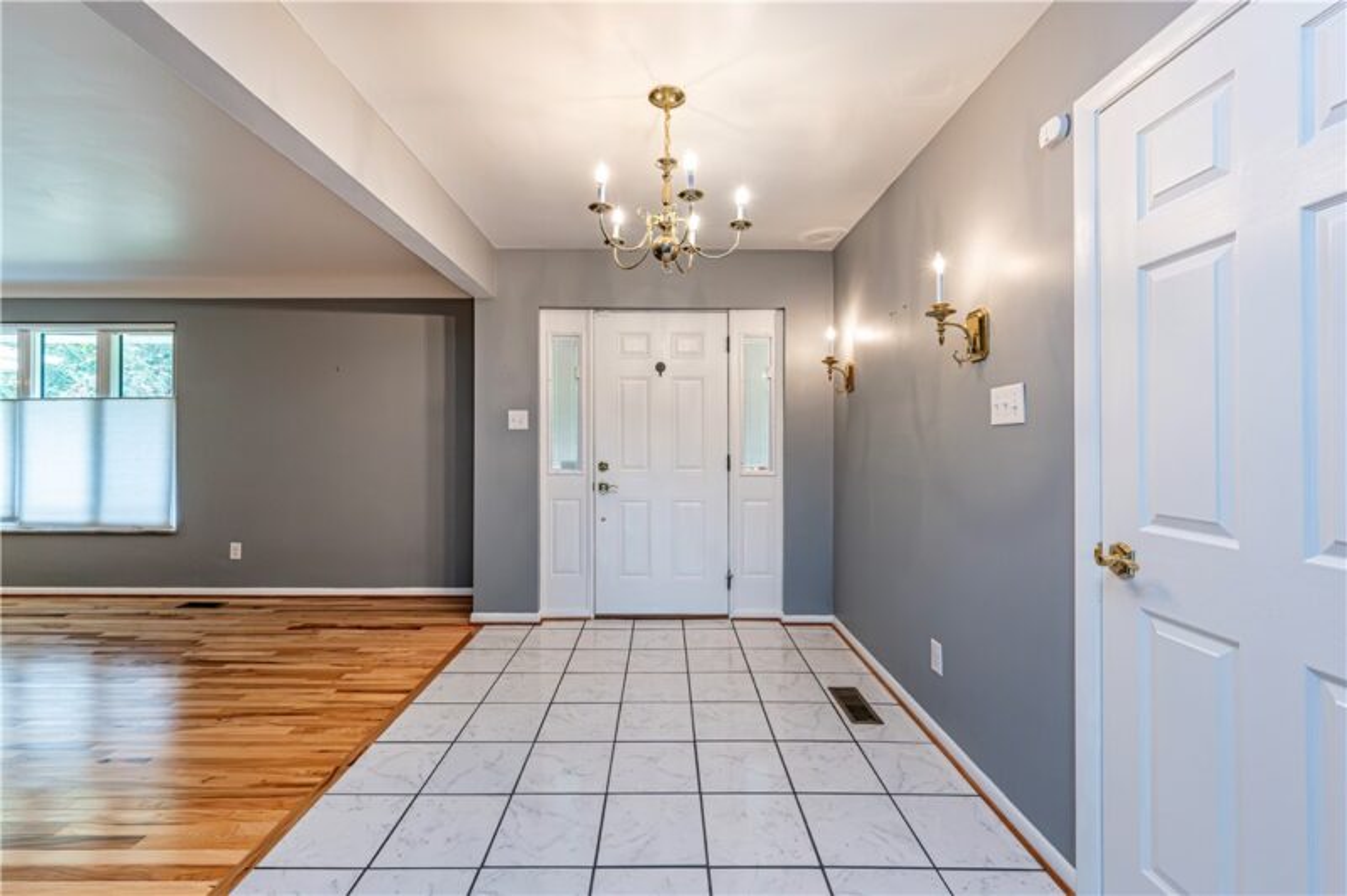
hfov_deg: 104.3
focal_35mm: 14
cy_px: 448
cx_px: 674
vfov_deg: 81.1
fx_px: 523
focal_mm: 14
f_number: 8
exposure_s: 1/80
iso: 2000
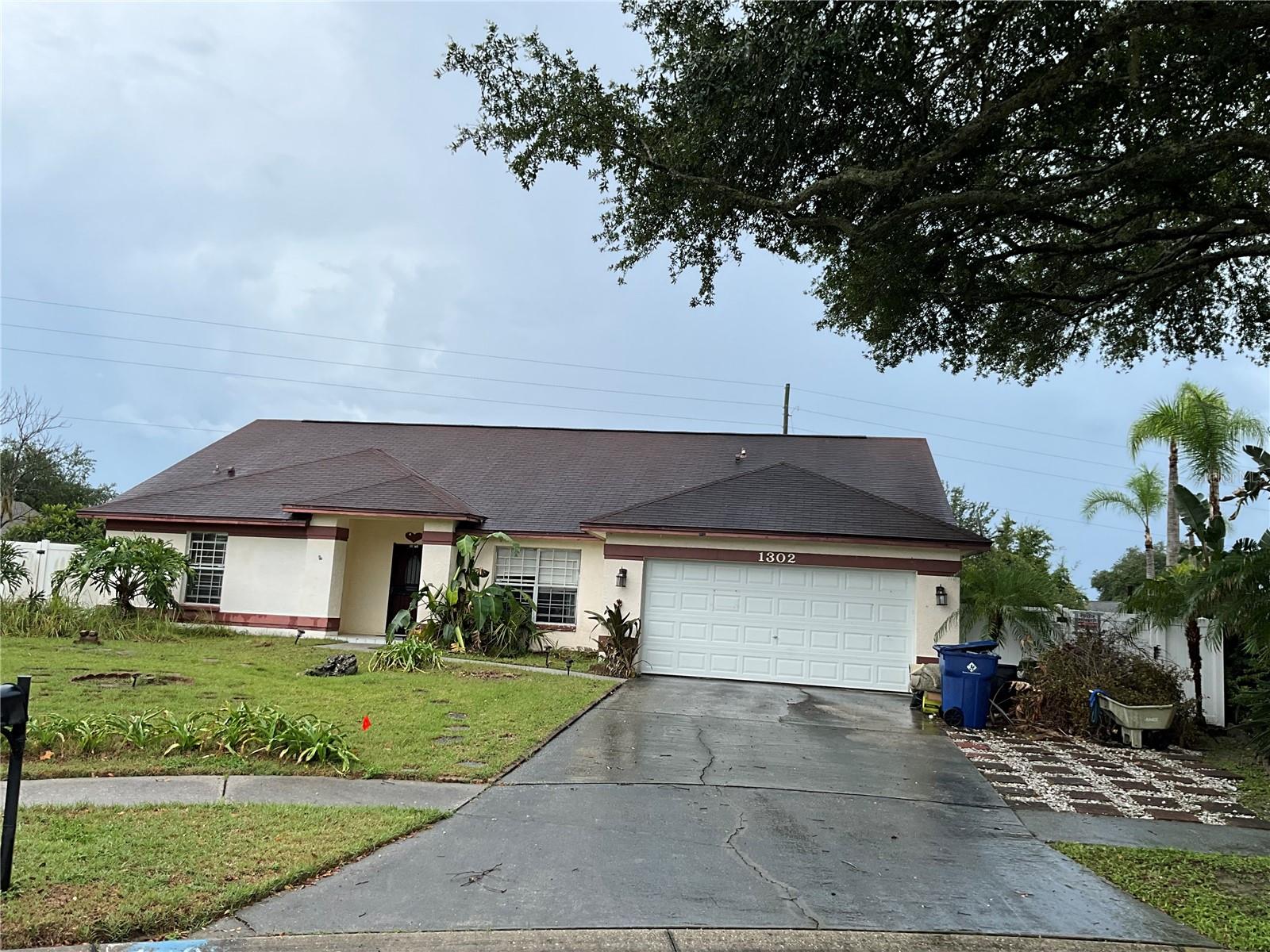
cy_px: 476
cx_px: 635
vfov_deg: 48.2
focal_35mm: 29
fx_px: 1064
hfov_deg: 61.7
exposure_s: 1/855
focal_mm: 3
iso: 25
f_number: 1.8
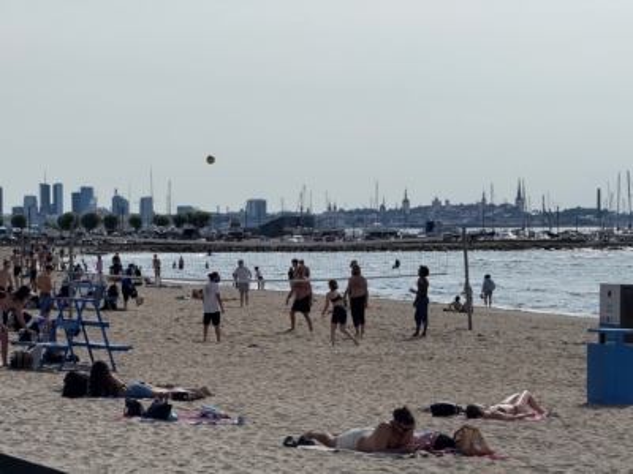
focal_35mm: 120
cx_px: 316
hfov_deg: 16.4
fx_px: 2194
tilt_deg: +0.0
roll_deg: +0.0
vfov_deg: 12.3
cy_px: 237
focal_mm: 15.66
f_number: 2.8
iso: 32
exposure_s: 1/3344
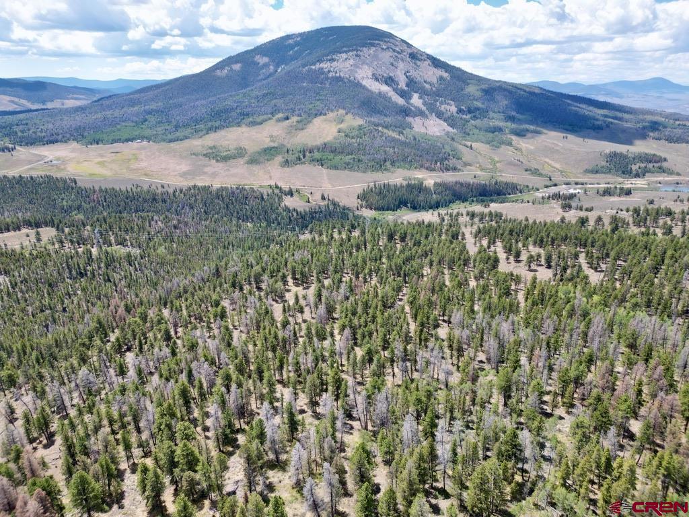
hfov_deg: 71.6
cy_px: 258
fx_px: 478
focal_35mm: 24
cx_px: 344
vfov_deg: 56.8
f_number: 1.7
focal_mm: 6.72
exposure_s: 1/2500
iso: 200
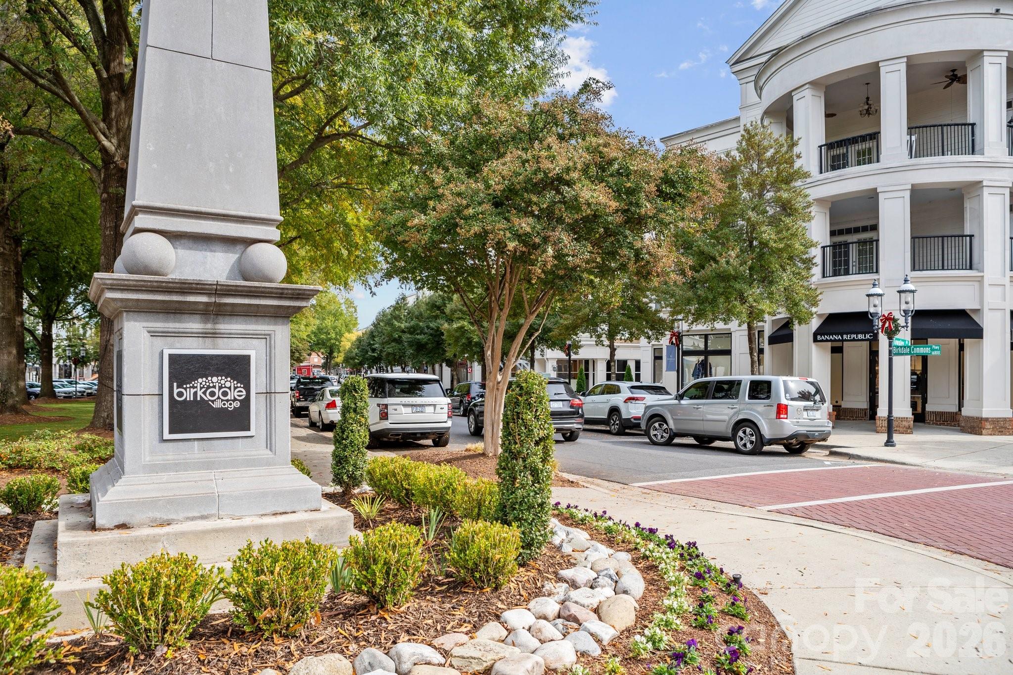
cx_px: 506
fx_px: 675
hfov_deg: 73.7
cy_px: 338
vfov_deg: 53.1
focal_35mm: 24
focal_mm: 24
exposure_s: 1/100
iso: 100
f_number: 7.1
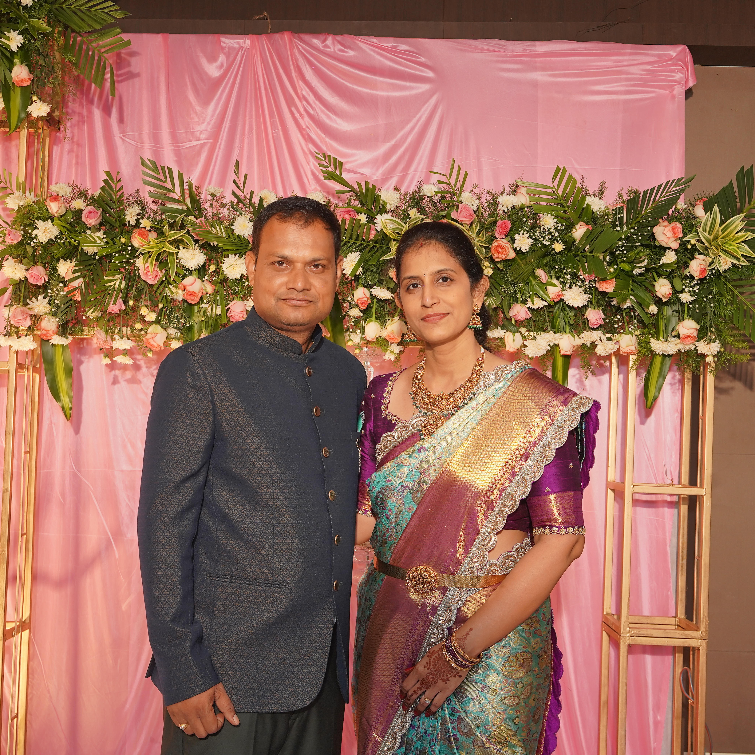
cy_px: 375
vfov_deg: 37.6
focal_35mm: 45
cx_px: 358
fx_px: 1110
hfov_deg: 37.5
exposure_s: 1/125
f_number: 6.3
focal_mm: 35
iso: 640
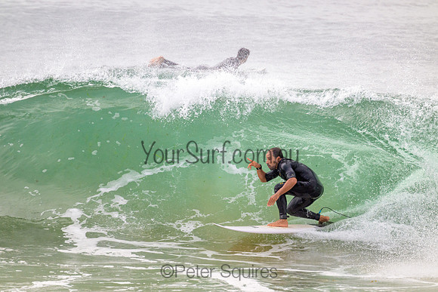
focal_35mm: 690
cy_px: 146
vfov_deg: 2.0
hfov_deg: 3.0
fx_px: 8397
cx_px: 219
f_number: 11
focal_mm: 690
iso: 1100
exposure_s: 1/2000
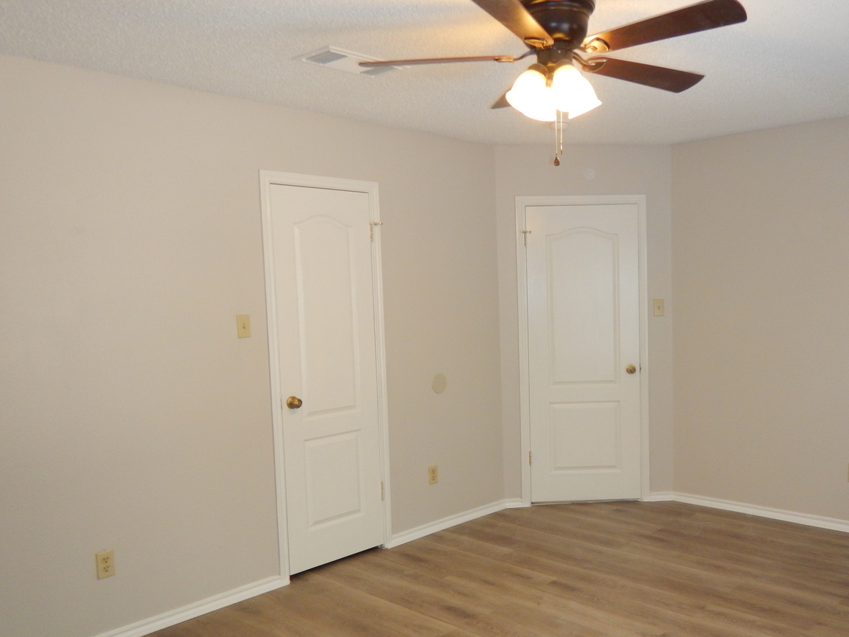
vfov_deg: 46.8
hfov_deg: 59.3
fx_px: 736
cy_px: 343
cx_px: 525
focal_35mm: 30
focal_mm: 4.3
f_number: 2.8
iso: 200
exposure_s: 1/30
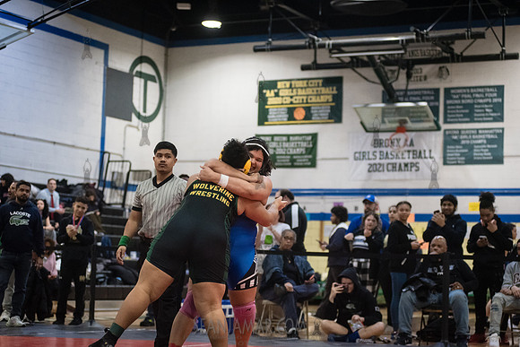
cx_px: 260
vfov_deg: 17.1
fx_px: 1156
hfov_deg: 25.4
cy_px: 174
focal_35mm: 80
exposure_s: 1/500
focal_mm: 80
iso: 8000
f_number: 3.5
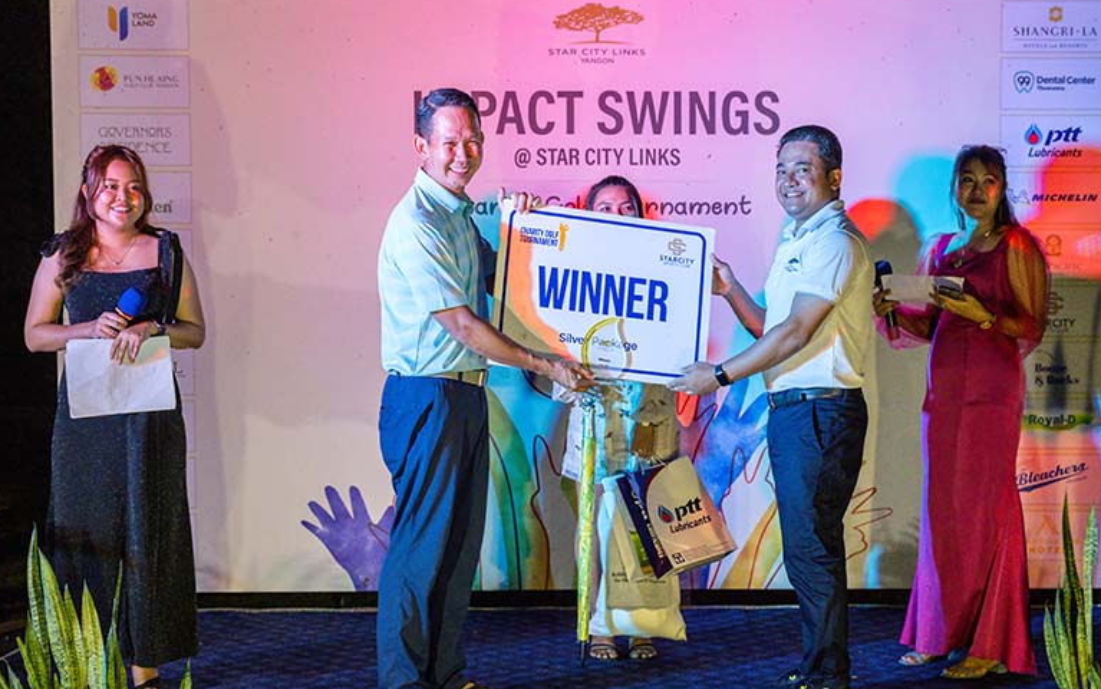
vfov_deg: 25.3
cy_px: 415
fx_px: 1531
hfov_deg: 39.5
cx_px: 606
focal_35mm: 51
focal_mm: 40
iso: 3600
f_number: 4.5
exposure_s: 1/250
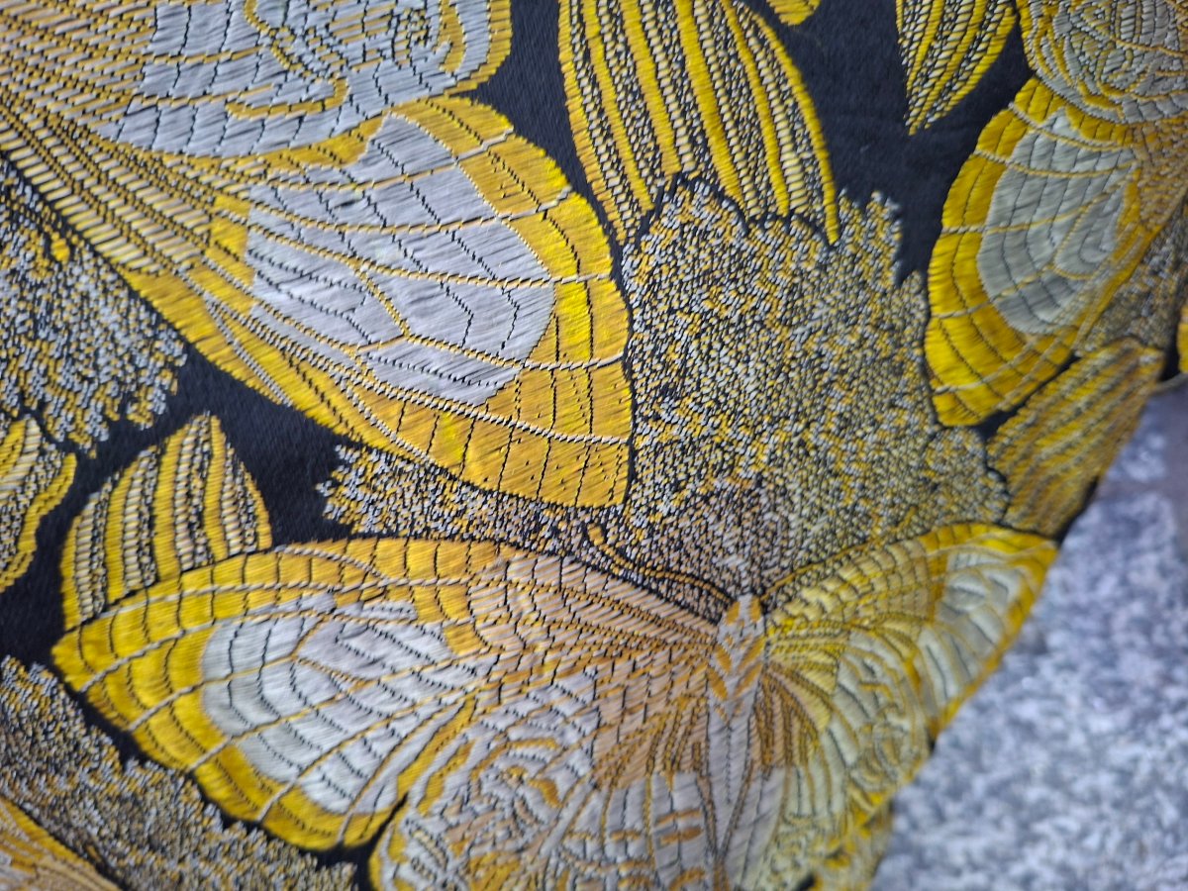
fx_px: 789
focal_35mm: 23
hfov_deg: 73.9
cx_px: 594
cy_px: 446
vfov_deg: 58.9
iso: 400
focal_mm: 5.54
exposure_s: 1/33
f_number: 1.8
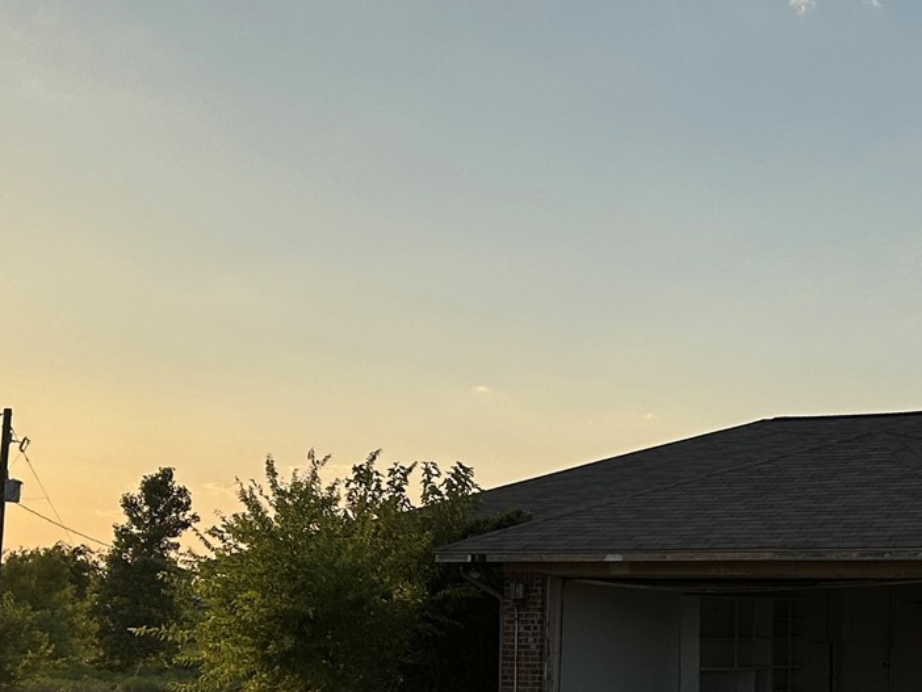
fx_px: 1865
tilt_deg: +2.2
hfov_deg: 26.8
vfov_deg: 20.9
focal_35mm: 70
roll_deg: -0.8
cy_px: 465
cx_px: 835
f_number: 1.78
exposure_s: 1/3155
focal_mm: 6.86
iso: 80
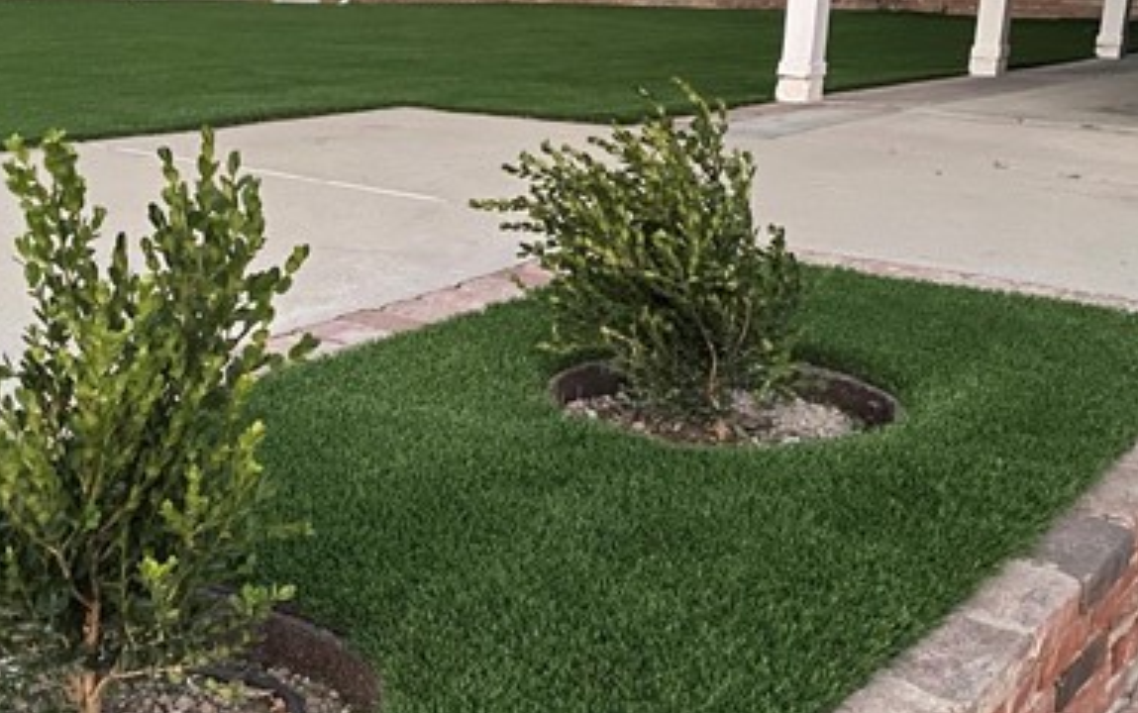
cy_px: 484
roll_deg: -1.3
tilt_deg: -20.0
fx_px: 1428
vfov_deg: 27.8
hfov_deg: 43.0
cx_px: 407
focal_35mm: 46
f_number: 1.8
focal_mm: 4.25
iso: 500
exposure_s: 1/9
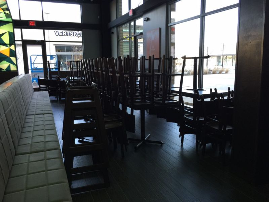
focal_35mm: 29
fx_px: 225
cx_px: 134
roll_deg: +1.3
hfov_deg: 61.7
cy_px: 101
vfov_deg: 48.2
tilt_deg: -9.2
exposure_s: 1/15
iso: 32
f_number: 2.2
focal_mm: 4.15
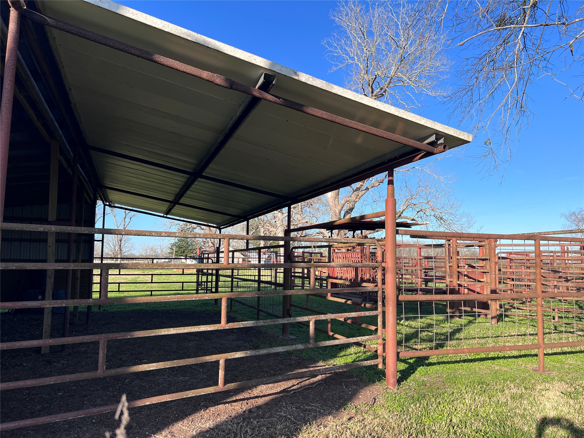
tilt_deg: +5.4
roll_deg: -0.4
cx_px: 292
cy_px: 219
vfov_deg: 53.1
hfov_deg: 67.3
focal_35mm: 26
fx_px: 439
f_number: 1.5
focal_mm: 5.7
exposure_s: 1/1838
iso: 50
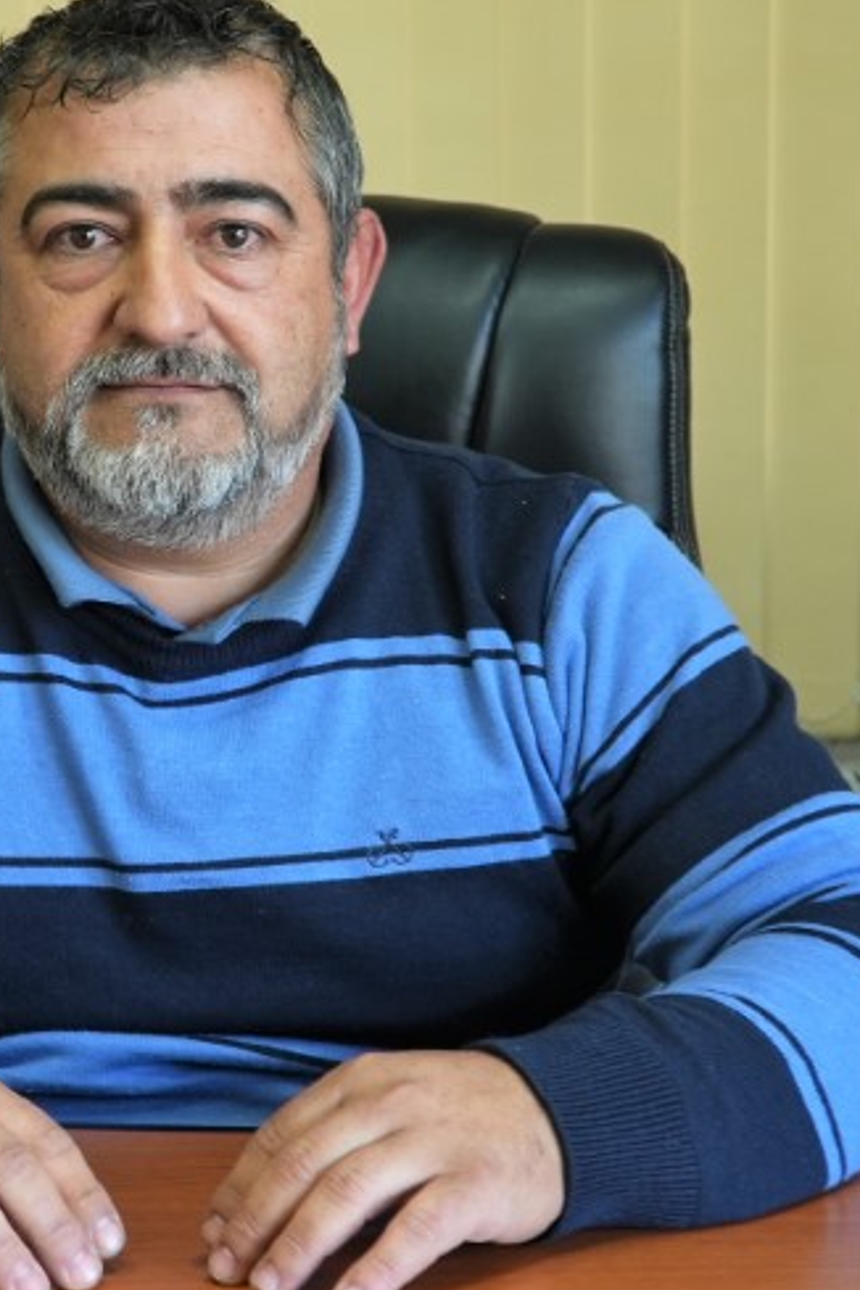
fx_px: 2723
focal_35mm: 76
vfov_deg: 26.7
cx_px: 249
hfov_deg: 17.9
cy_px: 658
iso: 200
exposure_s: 1/13
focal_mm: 26
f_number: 4
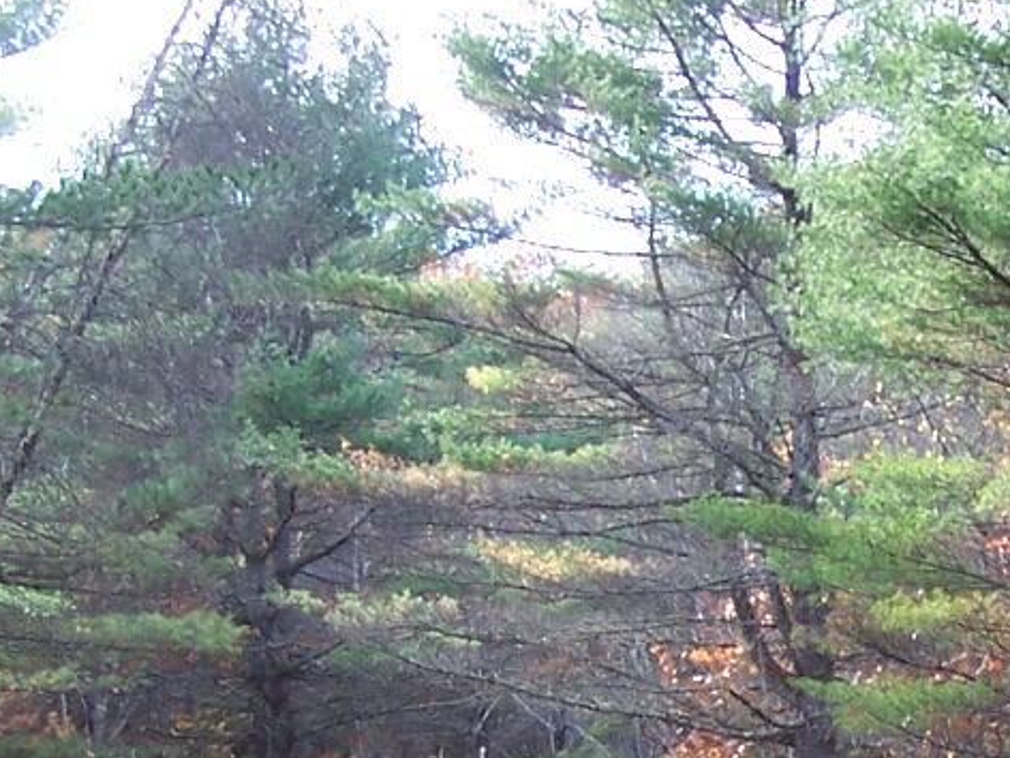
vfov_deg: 11.6
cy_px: 912
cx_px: 1070
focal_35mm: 125
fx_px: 3647
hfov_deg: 15.4
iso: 80
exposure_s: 1/125
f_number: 2.8
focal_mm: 6.3
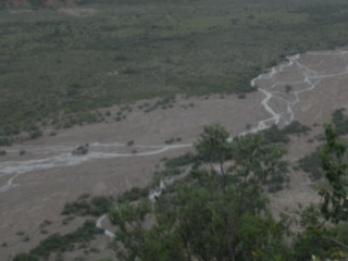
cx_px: 293
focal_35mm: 90
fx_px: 905
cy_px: -24
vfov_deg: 16.0
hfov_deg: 21.4
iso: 64
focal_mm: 6.3
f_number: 3.5
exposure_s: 1/538
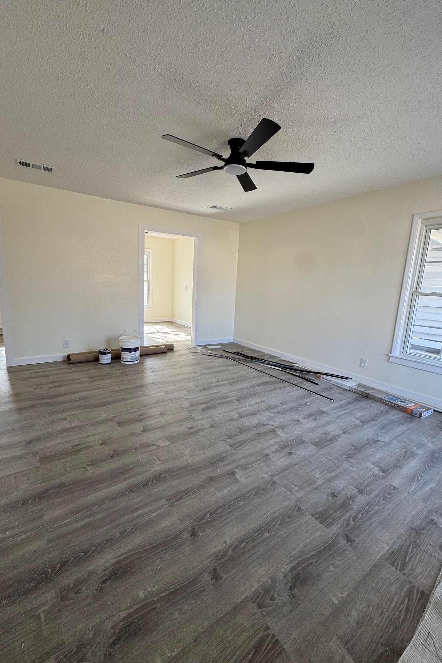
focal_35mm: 15
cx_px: 213
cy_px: 335
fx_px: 276
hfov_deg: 77.3
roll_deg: -1.9
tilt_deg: -10.7
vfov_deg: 100.4
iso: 100
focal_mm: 2.22
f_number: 2.2
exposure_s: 1/99
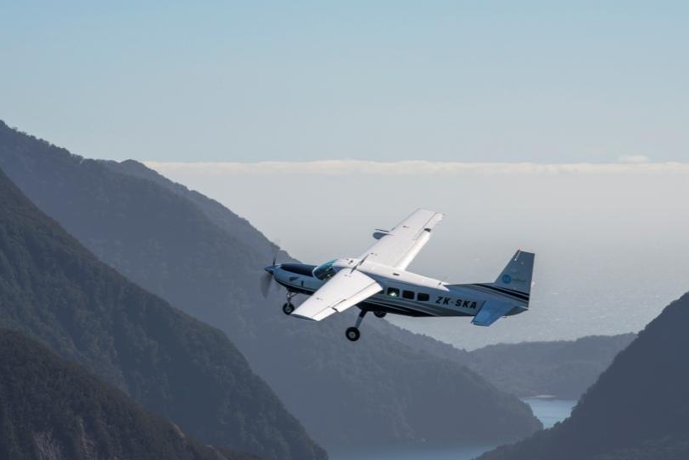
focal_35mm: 254
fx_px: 4863
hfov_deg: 8.1
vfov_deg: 5.4
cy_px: 230
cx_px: 340
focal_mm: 200
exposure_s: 1/200
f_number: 16
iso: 100
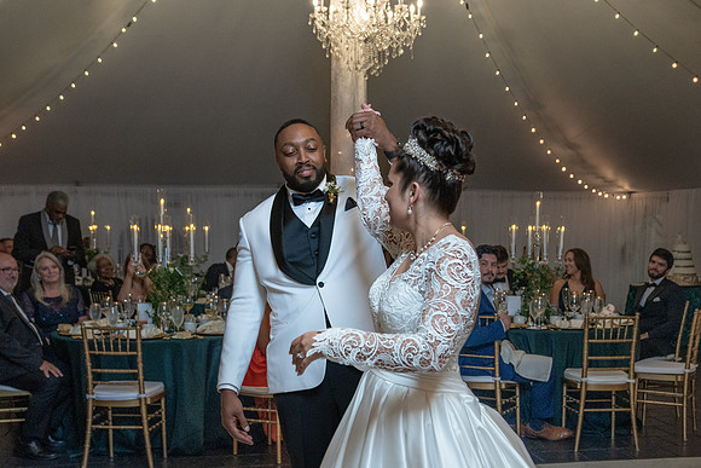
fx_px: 888
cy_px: 276
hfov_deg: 43.1
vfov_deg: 29.4
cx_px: 359
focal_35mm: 46
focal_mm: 37
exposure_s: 1/200
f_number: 4
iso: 2000
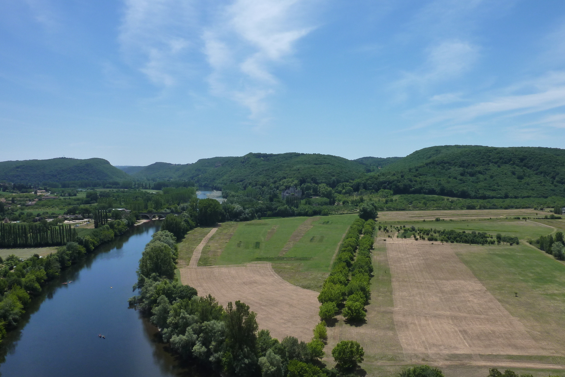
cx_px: 285
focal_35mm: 27
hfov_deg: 67.4
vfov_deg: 47.7
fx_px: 424
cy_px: 218
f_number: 5.6
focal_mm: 4.1
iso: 125
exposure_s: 1/500
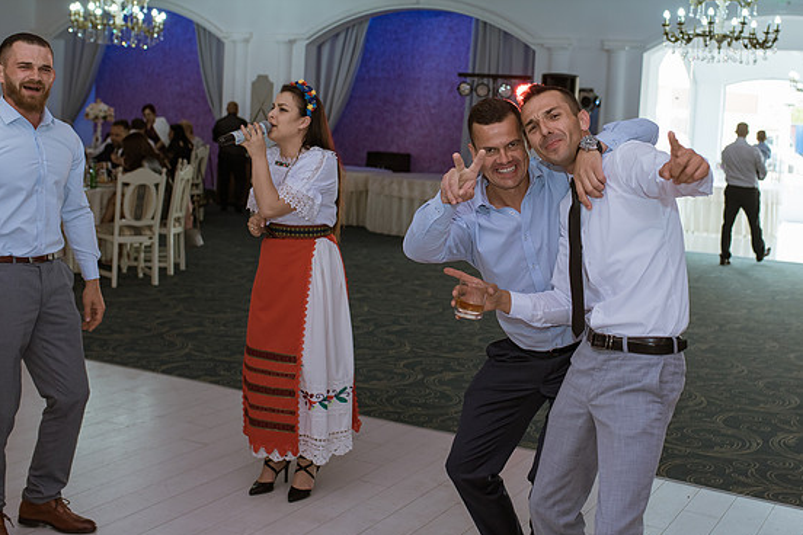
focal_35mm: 48
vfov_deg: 27.9
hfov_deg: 40.8
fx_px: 1071
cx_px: 513
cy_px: 181
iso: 500
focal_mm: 35
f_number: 3.2
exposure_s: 1/160
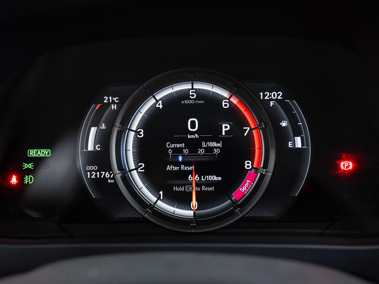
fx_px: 420
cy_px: 142
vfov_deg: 37.4
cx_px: 190
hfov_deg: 48.6
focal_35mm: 38
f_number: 3.5
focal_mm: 35
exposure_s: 1/40
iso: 800
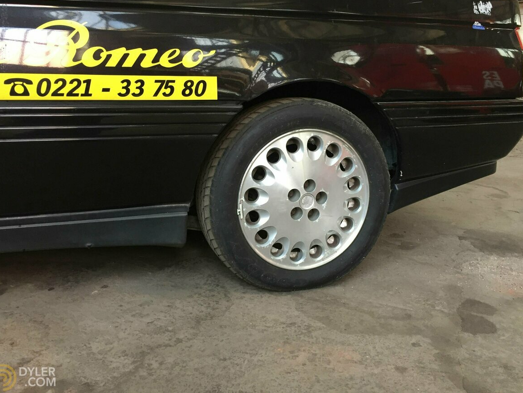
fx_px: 453
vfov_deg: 46.8
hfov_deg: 60.0
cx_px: 254
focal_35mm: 30
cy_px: 192
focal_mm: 4.15
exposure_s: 1/33
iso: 125
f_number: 2.2
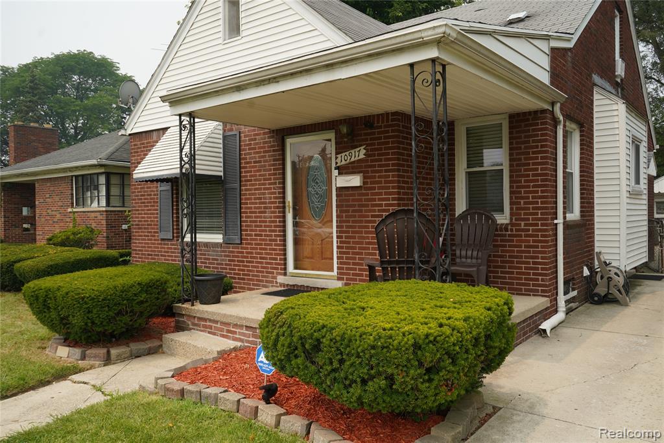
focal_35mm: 28
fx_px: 516
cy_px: 222
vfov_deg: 46.4
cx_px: 332
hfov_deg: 65.5
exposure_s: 1/250
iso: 100
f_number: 7.1
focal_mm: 28
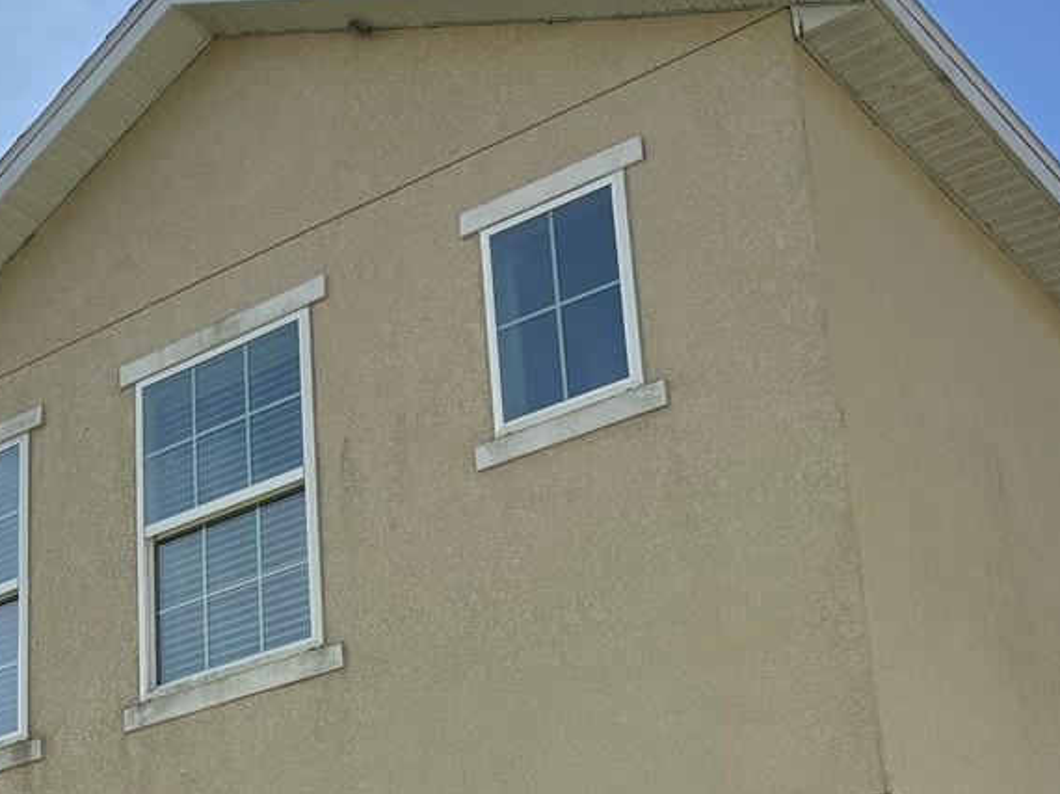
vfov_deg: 19.5
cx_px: -177
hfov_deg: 24.4
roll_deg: -2.3
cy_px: 800
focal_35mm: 73
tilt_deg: +18.6
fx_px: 2234
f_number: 1.6
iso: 50
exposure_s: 1/7692
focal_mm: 5.96
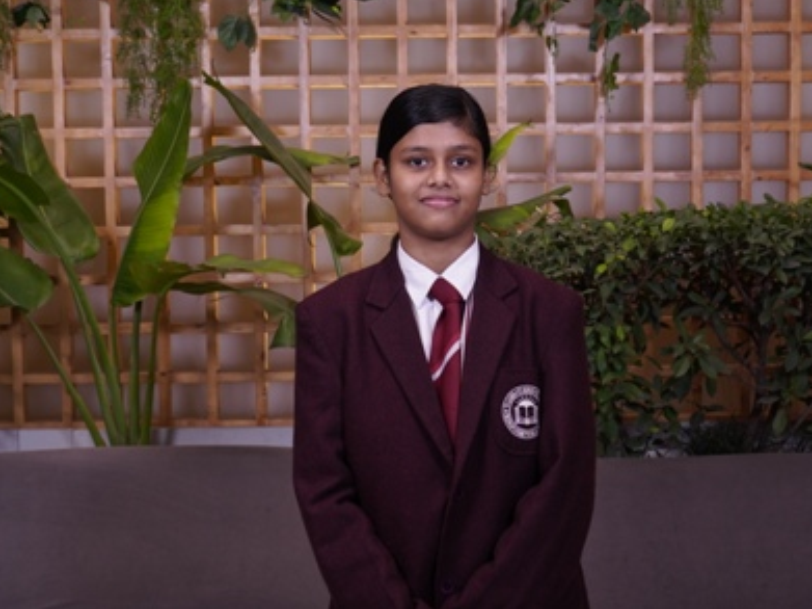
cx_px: 444
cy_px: 300
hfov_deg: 35.5
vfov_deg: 27.0
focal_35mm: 54
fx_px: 1266
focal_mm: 33
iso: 500
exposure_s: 1/125
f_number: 5
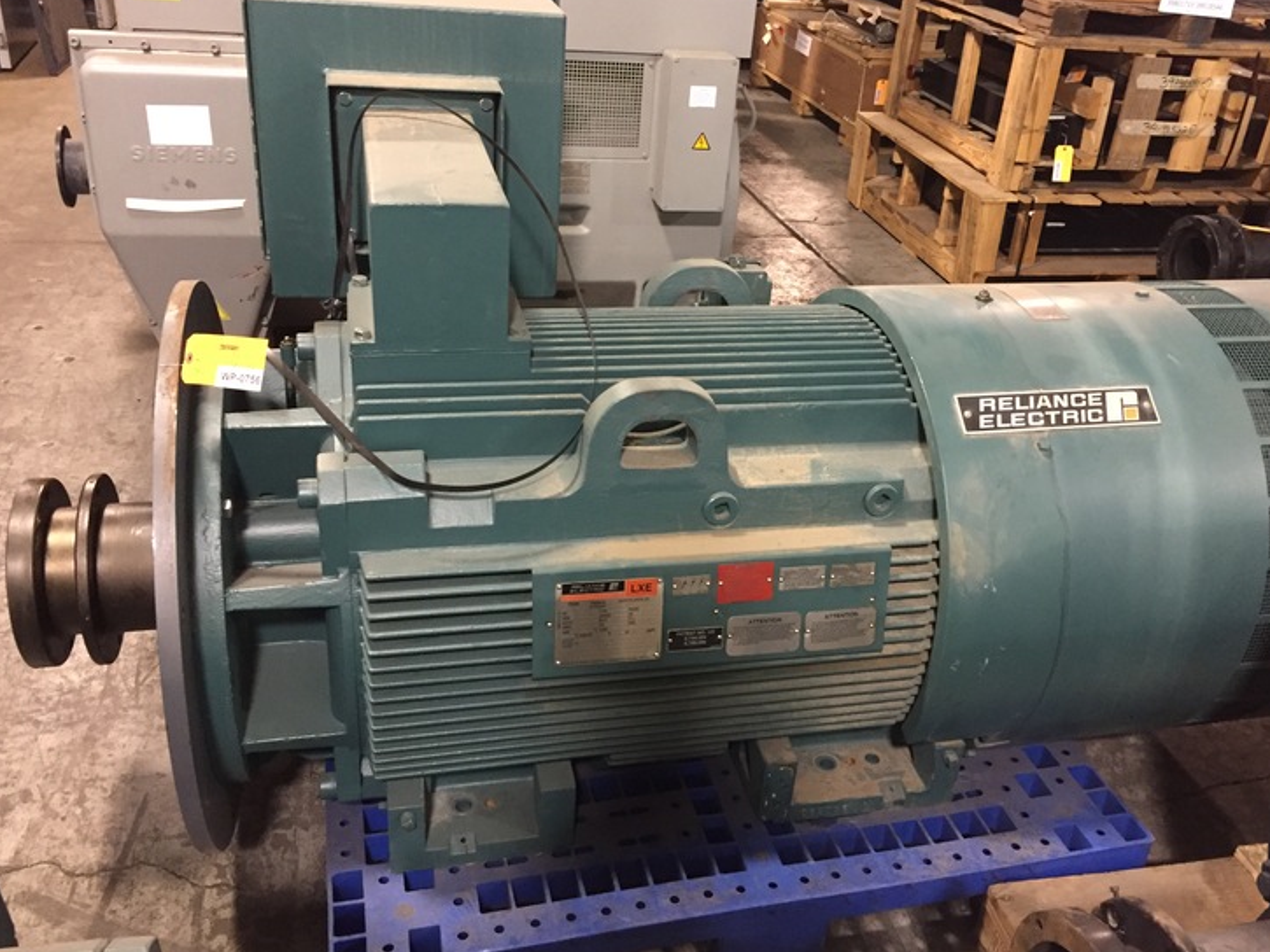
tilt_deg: -29.1
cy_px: 471
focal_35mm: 32
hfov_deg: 56.8
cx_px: 680
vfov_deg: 44.2
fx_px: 1174
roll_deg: -6.3
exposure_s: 1/15
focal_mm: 4.15
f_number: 2.2
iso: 250
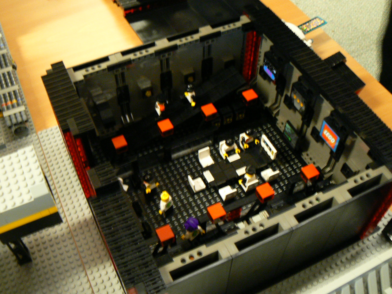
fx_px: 419
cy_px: 147
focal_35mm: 37
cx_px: 196
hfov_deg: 50.1
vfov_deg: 38.7
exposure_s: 1/3.2
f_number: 2.8
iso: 200
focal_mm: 6
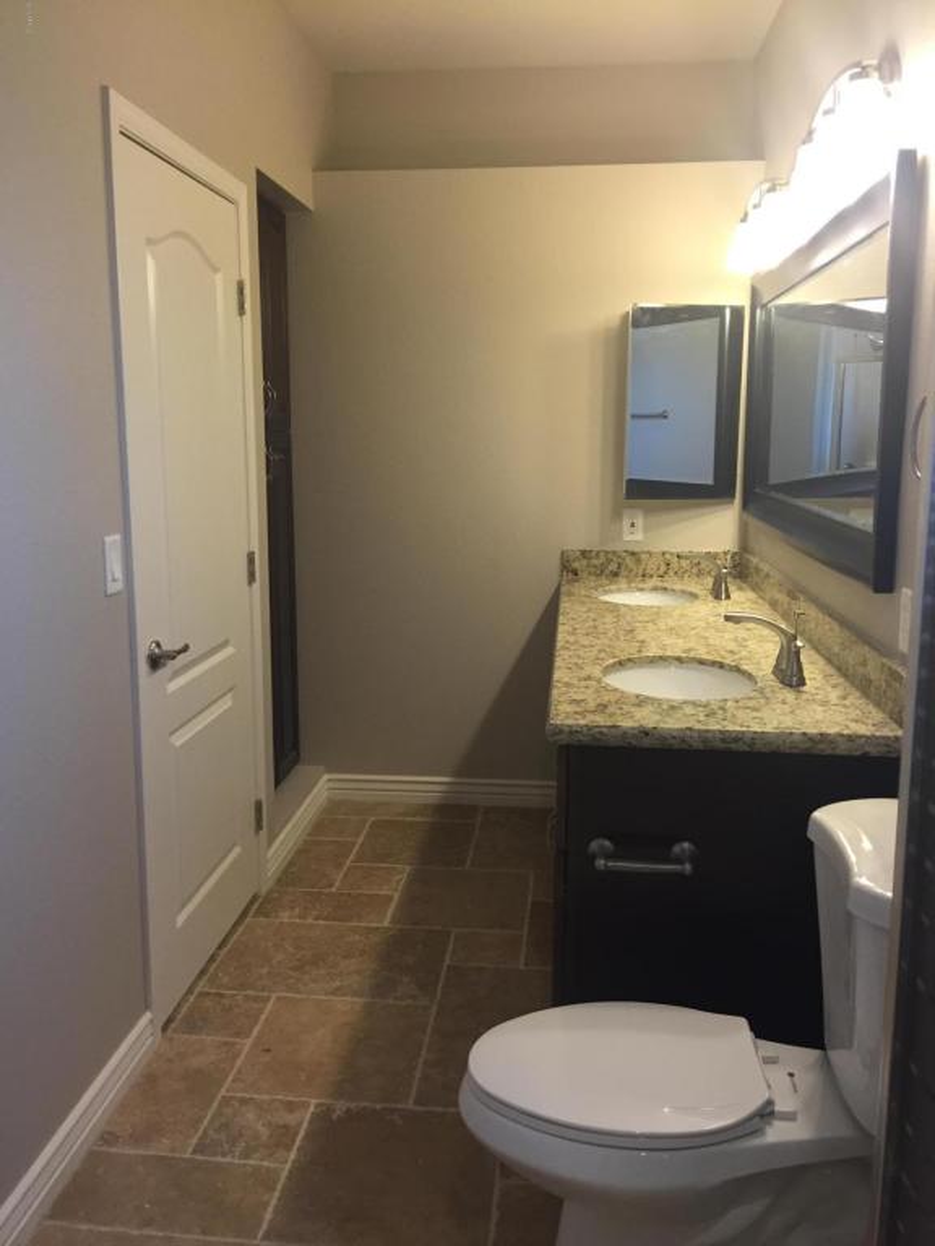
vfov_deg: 61.7
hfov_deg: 48.2
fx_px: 1044
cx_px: 468
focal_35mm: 29
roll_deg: -0.1
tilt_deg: -8.1
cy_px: 623
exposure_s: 1/33
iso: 64
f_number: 2.2
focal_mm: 4.15
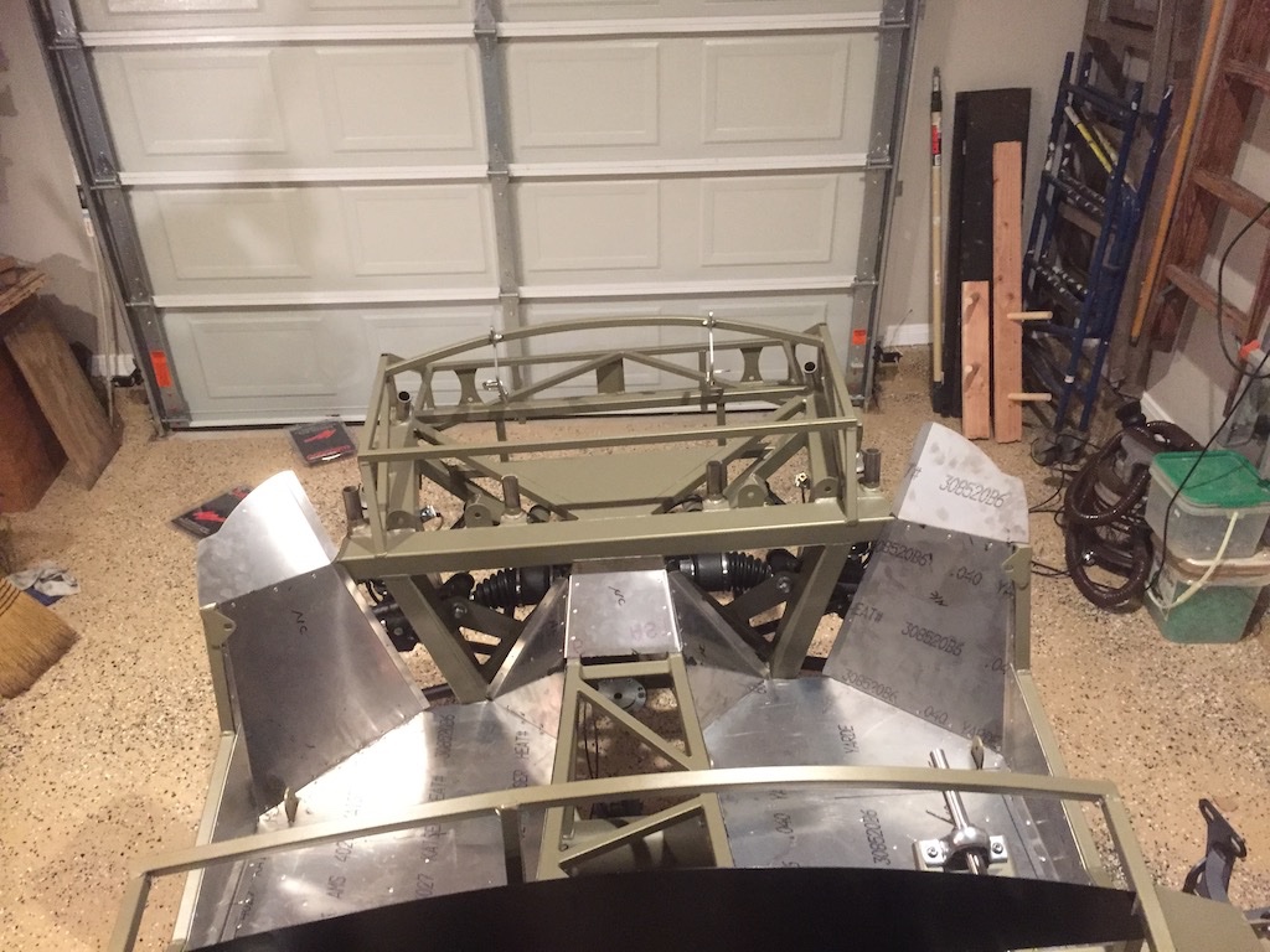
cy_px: 476
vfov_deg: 48.2
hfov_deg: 61.7
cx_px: 635
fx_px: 1064
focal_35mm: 29
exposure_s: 1/15
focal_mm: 4.15
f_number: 2.2
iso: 320
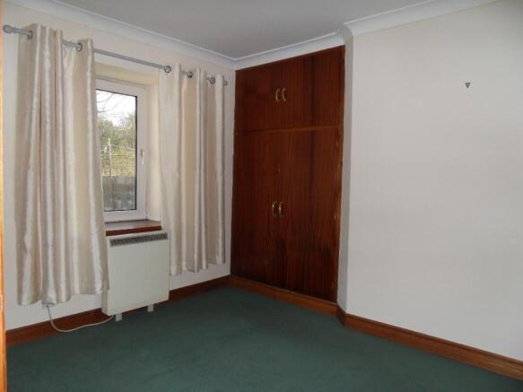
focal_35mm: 24
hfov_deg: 71.6
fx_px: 363
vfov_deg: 56.8
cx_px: 262
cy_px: 196
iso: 100
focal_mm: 4.2
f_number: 3.3
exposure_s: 1/250
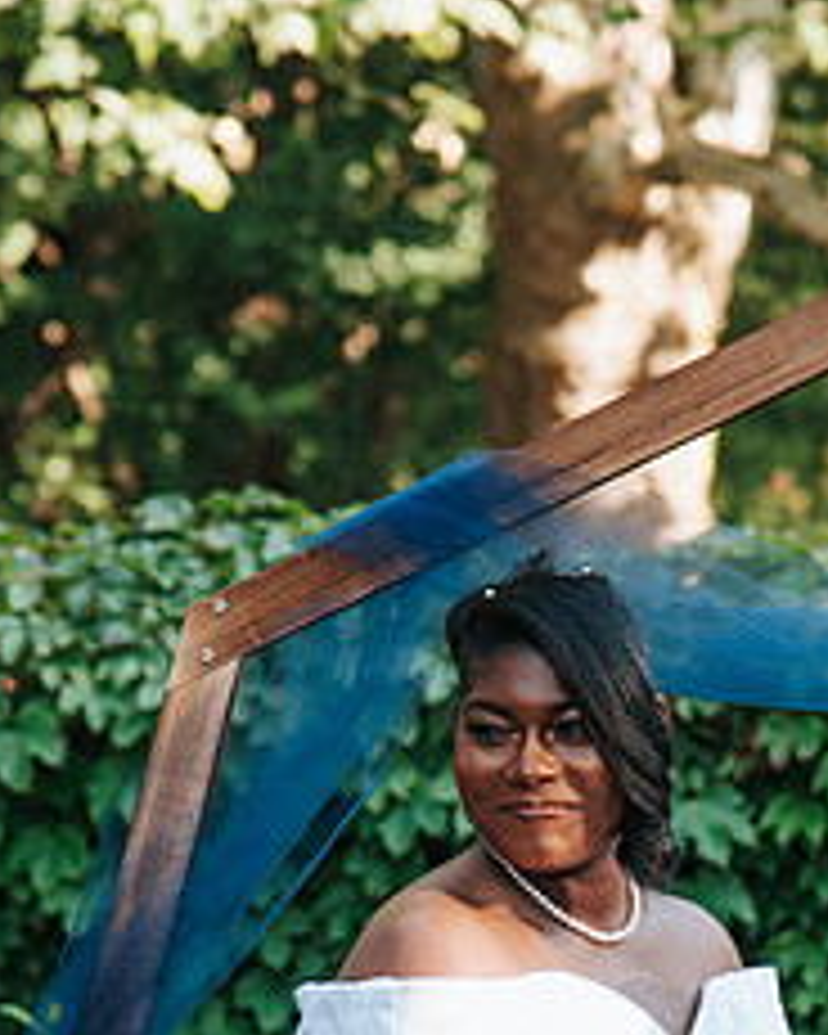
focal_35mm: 371
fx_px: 11364
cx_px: 629
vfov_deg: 5.2
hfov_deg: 4.2
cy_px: 881
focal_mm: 120
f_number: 4.5
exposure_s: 1/320
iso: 400
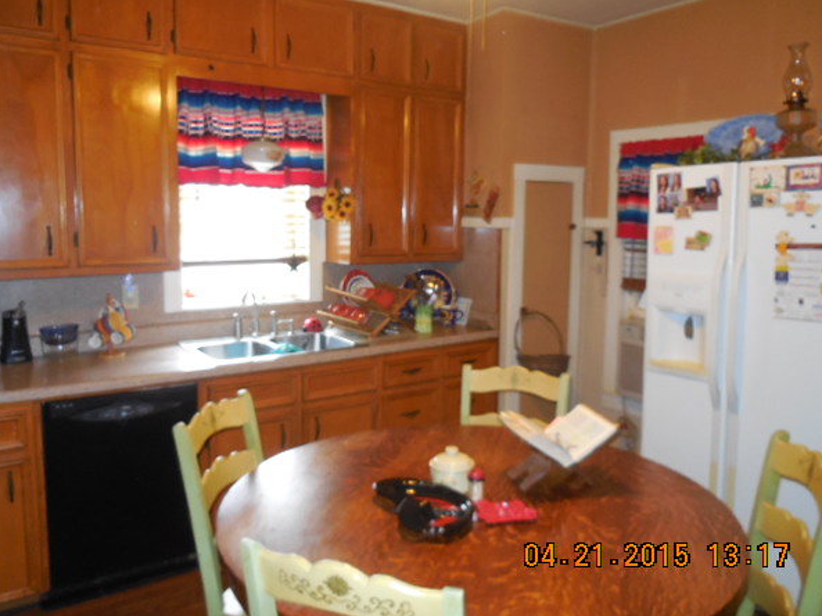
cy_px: 287
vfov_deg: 51.3
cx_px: 383
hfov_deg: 65.3
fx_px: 641
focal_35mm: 27
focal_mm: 4.5
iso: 320
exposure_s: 1/25
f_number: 3.1
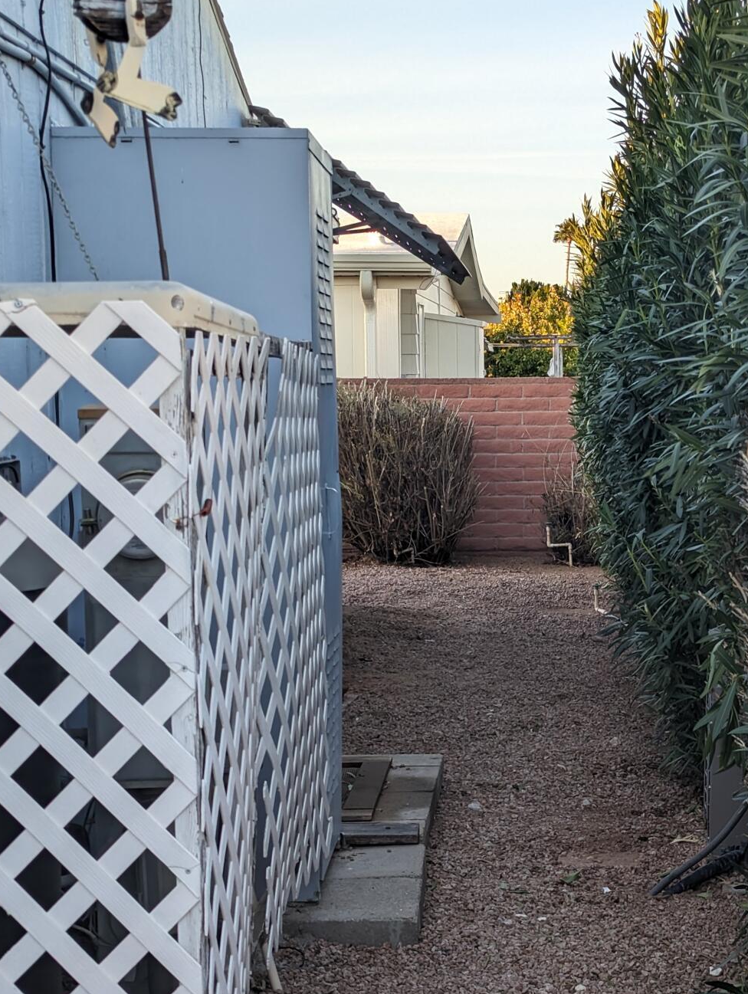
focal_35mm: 74
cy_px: 566
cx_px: 560
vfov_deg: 26.3
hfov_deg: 19.8
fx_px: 2127
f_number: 1.85
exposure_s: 1/332
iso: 48
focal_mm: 6.81
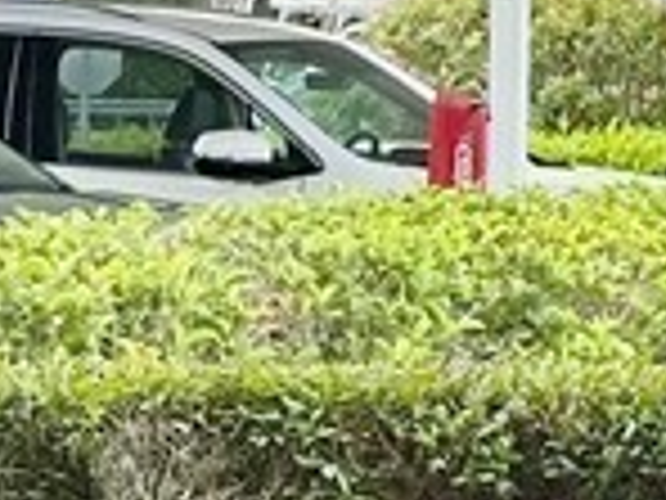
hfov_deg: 5.9
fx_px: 6407
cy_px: 432
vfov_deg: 4.5
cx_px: -153
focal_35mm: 333
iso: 64
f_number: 1.78
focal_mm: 6.86
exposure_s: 1/197
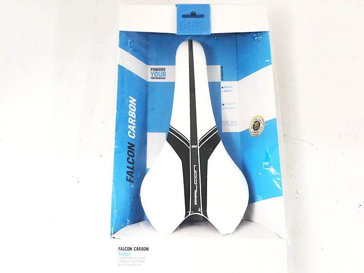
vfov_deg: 28.0
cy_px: 136
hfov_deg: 36.8
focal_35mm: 52
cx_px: 182
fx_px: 547
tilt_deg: -68.8
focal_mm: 6
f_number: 2.4
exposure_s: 1/33
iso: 100
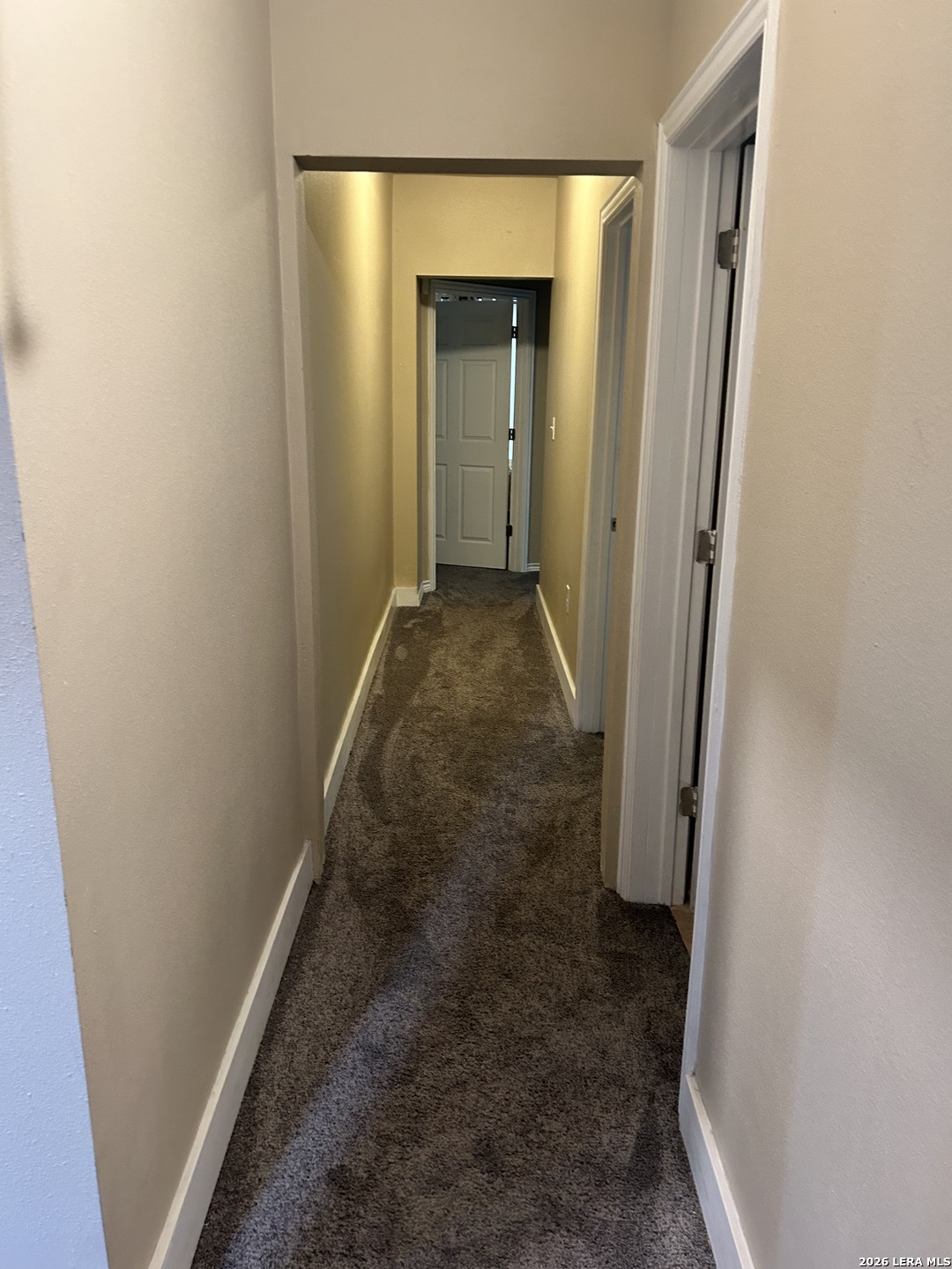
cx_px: 476
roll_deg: -0.8
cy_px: 634
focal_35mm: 26
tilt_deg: -14.3
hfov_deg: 53.1
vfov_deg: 67.3
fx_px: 953
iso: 320
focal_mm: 5.7
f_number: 1.5
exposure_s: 1/60
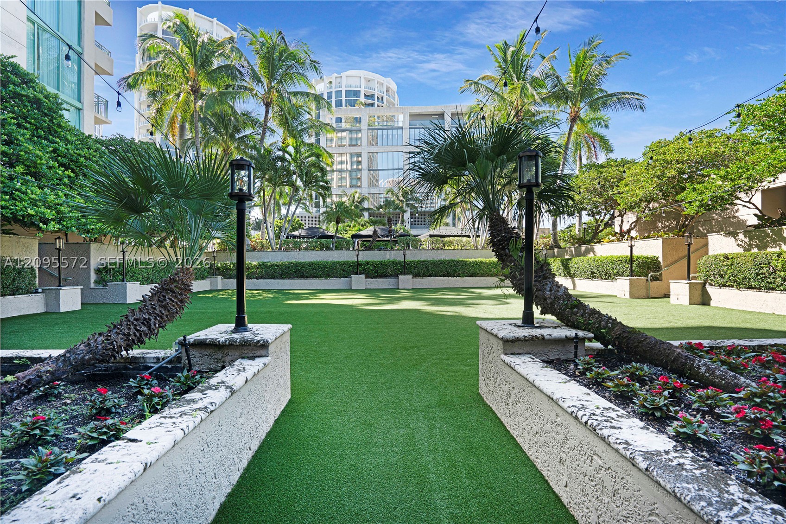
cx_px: 393
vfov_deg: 73.7
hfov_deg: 96.7
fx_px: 349
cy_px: 262
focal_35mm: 16
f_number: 8
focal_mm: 16
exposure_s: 1/125
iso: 400
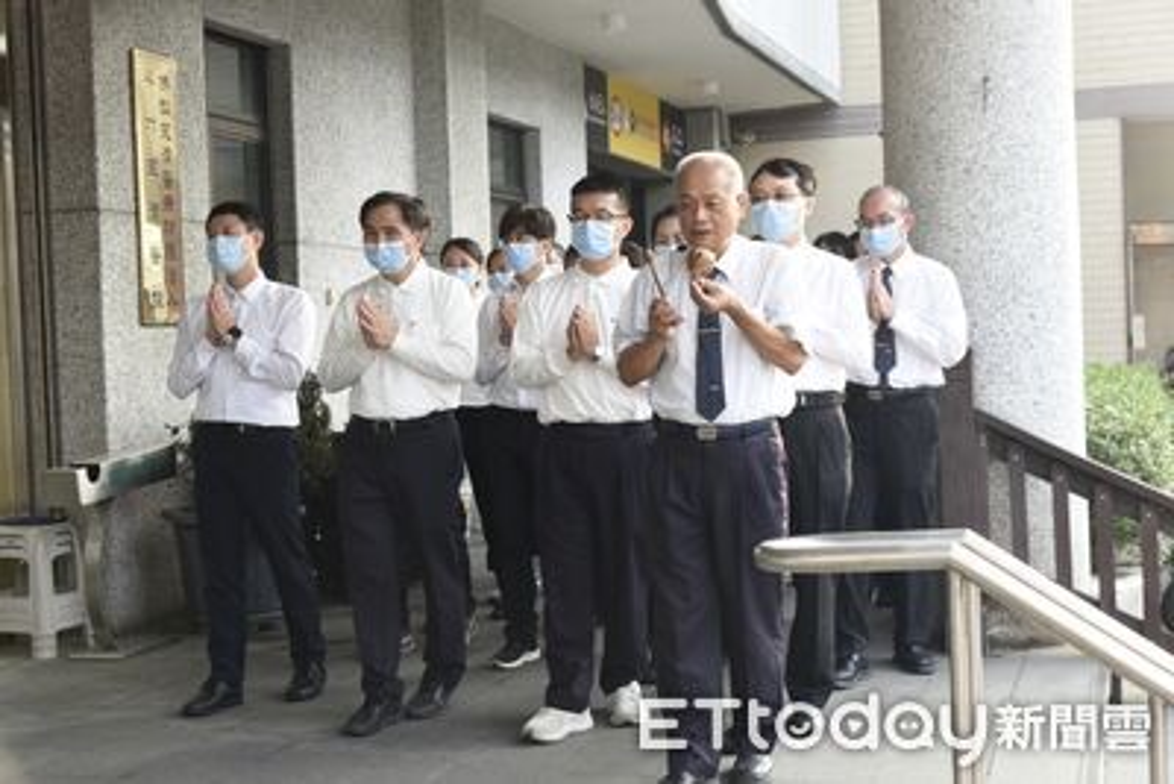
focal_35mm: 50
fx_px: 1631
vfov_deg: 27.0
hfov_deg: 39.6
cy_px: 392
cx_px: 587
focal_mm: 50
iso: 800
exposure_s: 1/125
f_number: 5.6
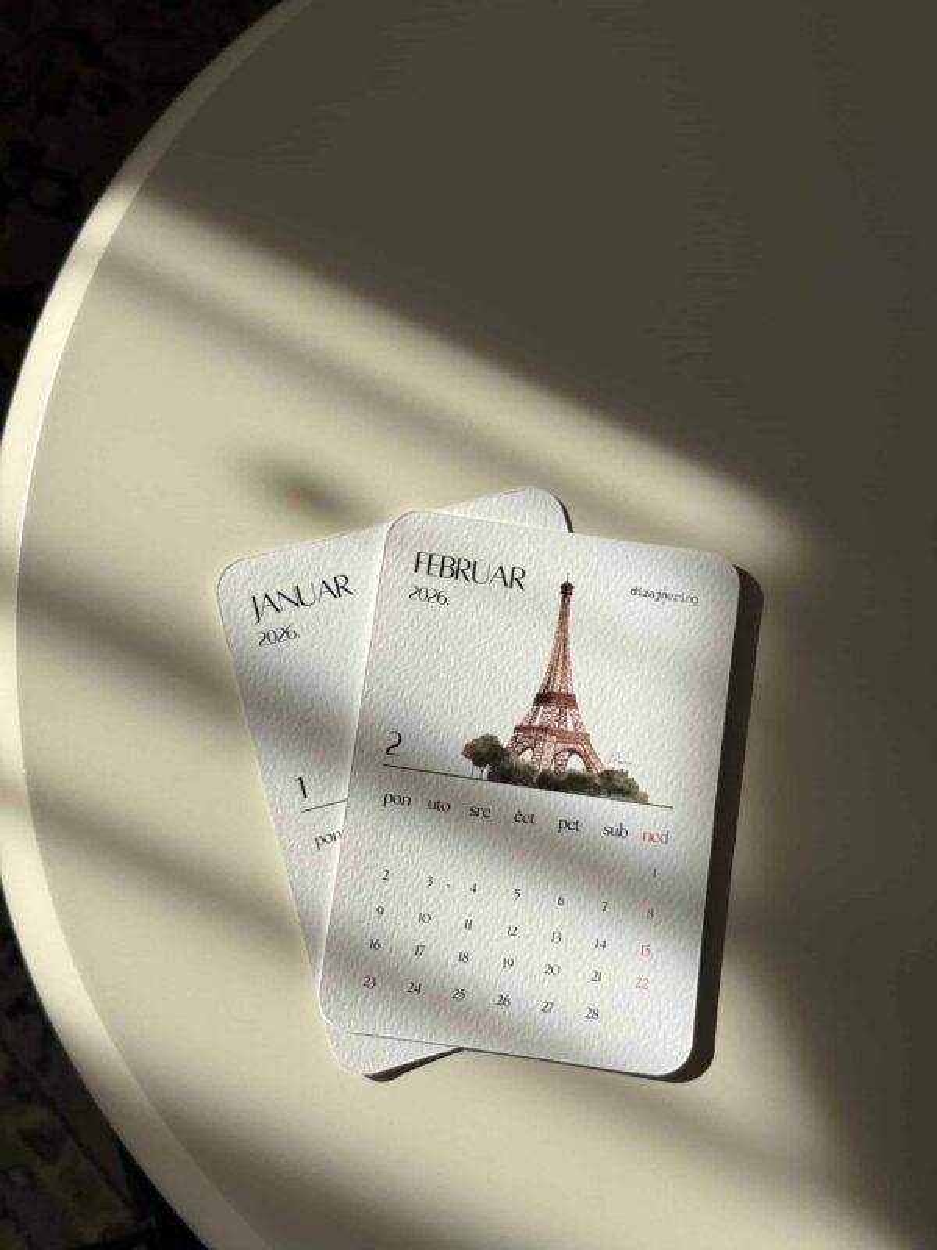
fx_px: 1732
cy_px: 625
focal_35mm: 48
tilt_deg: -79.9
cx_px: 468
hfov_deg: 30.3
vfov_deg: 39.7
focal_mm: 6.76
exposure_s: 1/1754
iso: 64
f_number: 1.78
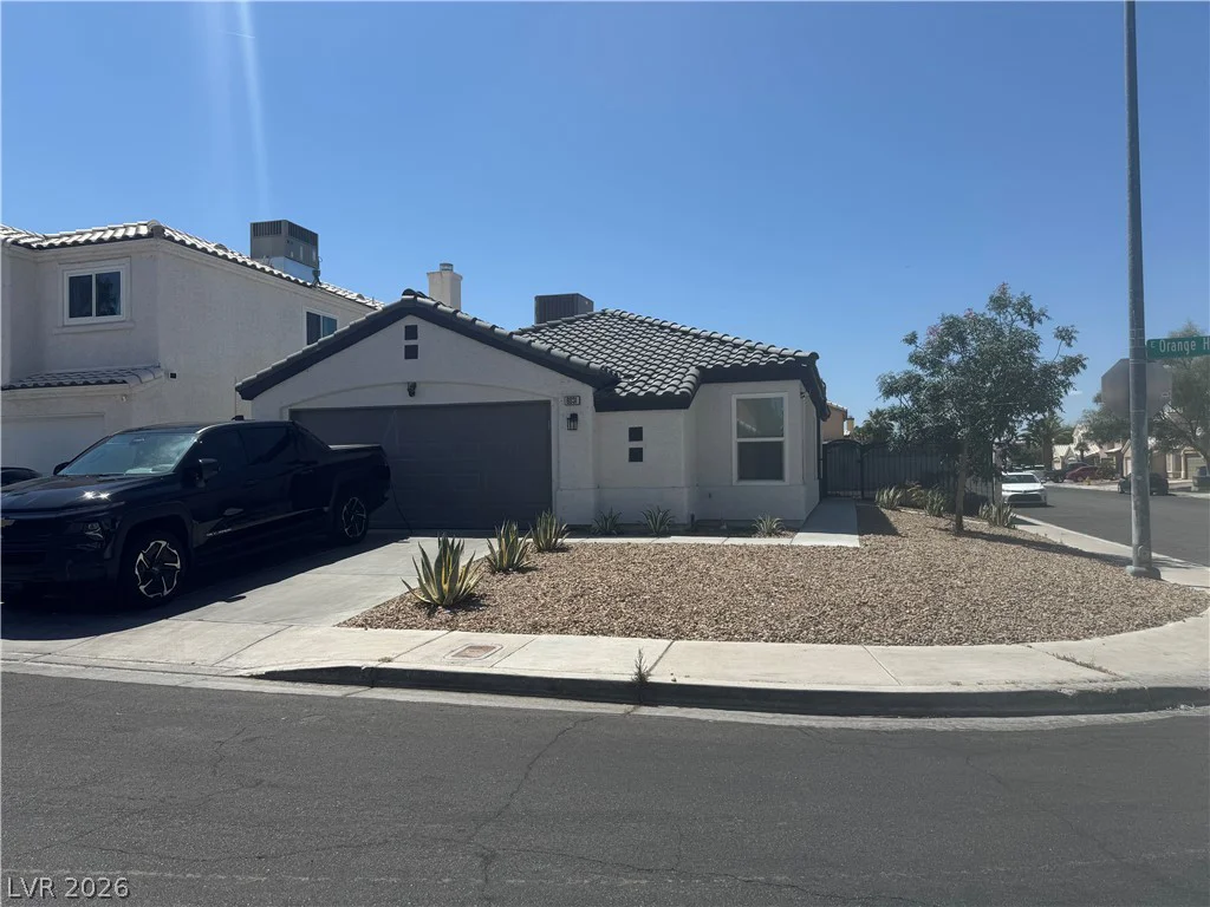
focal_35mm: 24
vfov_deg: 56.8
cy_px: 454
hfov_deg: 71.6
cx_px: 605
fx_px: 839
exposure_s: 1/7092
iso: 80
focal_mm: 6.76
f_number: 1.78
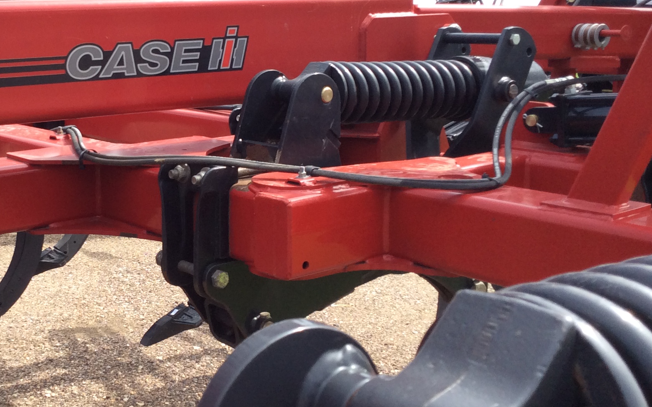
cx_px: 161
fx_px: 995
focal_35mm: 56
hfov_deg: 35.5
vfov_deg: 23.1
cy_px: 141
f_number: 2.4
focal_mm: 3.3
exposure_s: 1/461
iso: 32
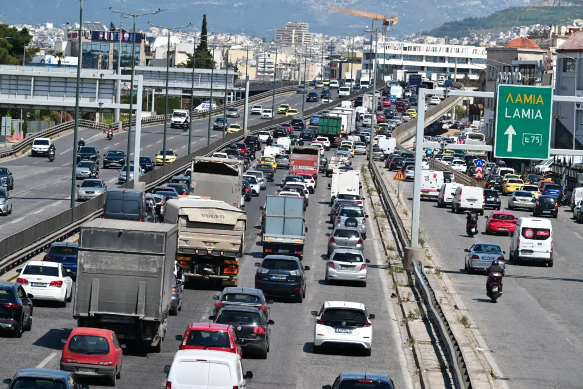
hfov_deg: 10.3
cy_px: 194
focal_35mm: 200
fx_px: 3239
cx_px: 292
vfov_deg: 6.9
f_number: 9
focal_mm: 200
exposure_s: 1/800
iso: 320
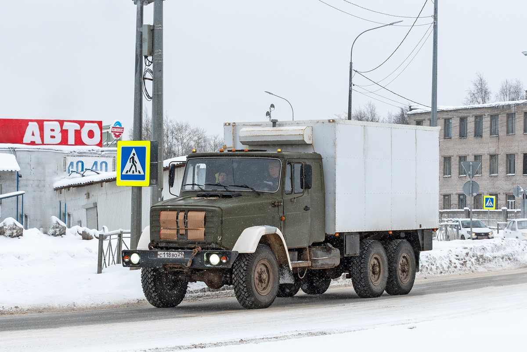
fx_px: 1025
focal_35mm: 70
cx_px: 264
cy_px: 176
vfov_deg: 19.5
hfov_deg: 28.8
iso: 1250
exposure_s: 1/800
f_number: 7.1
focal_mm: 70
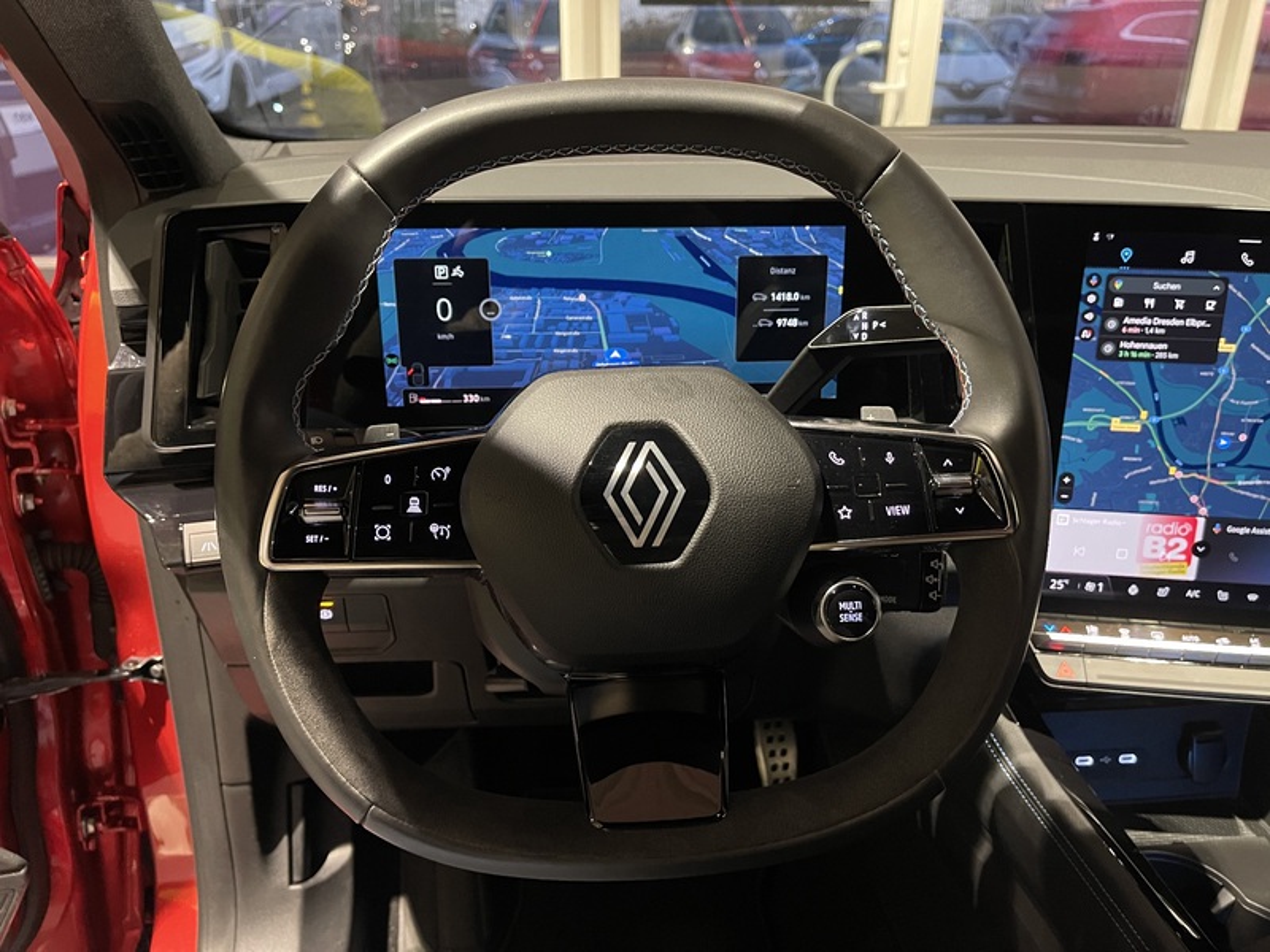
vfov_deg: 54.9
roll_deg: -0.7
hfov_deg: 69.4
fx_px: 917
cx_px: 635
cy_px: 476
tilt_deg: -24.7
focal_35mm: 25
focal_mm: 5.1
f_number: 1.6
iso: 500
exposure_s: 1/25
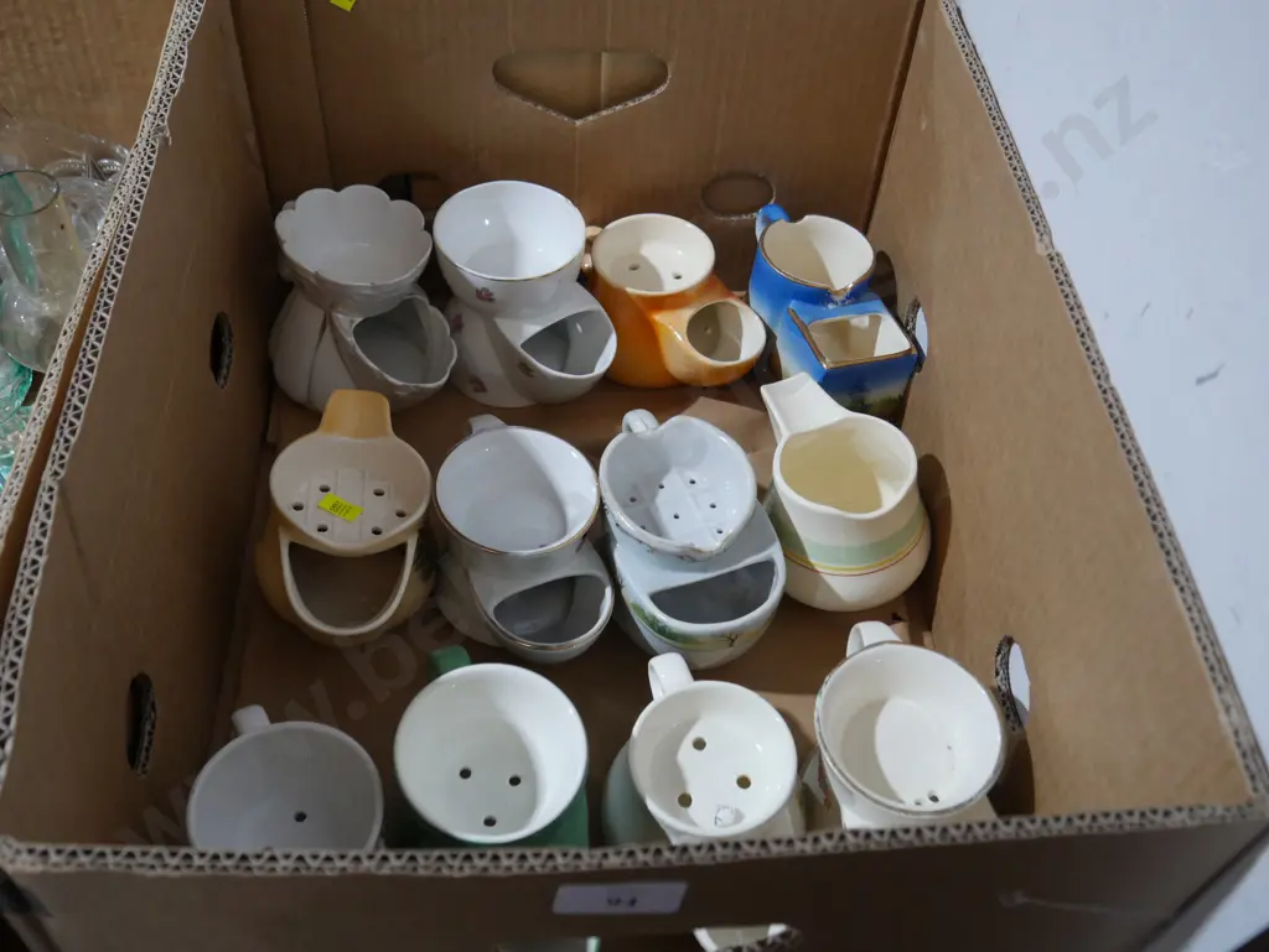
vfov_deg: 41.8
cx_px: 634
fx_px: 1247
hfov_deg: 53.9
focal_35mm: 34
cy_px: 476
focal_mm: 17
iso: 1000
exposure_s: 1/60
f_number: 4
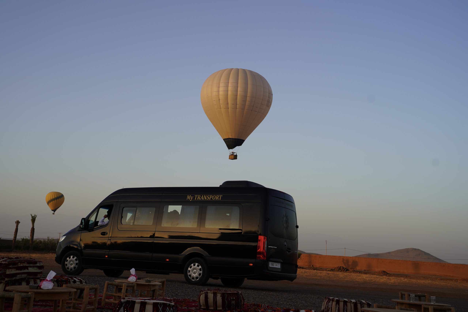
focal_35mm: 45
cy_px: 156
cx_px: 234
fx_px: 585
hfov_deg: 43.6
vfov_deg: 29.9
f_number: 5
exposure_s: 1/250
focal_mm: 45
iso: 100
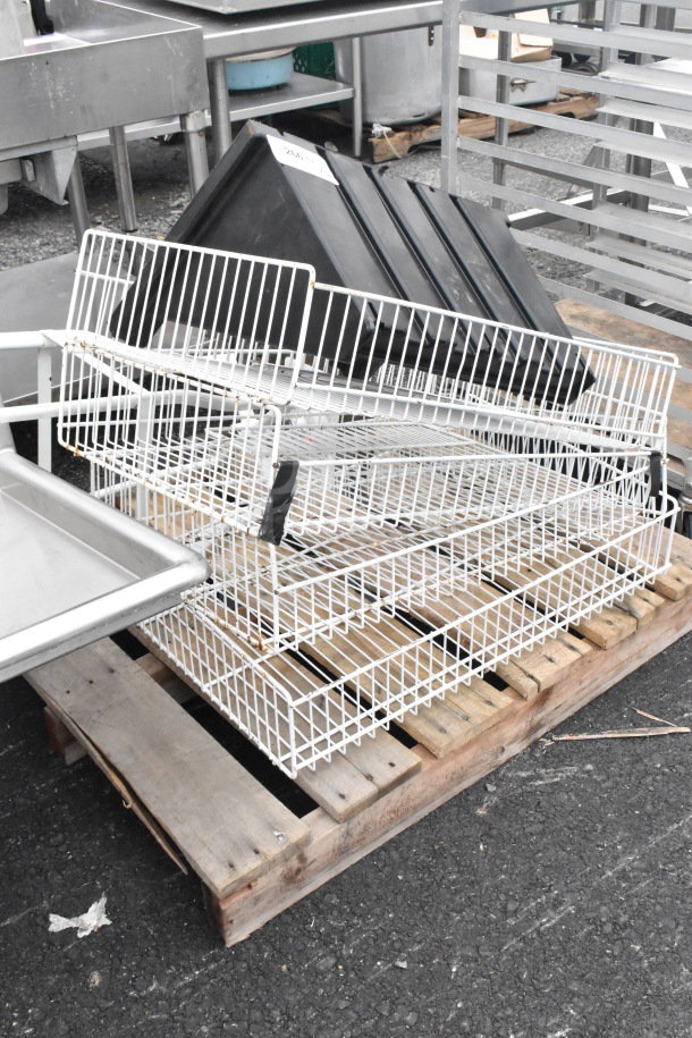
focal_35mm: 39
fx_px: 1124
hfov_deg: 34.2
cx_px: 346
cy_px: 519
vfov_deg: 49.6
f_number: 14
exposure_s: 1/800
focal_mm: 26
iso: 6400
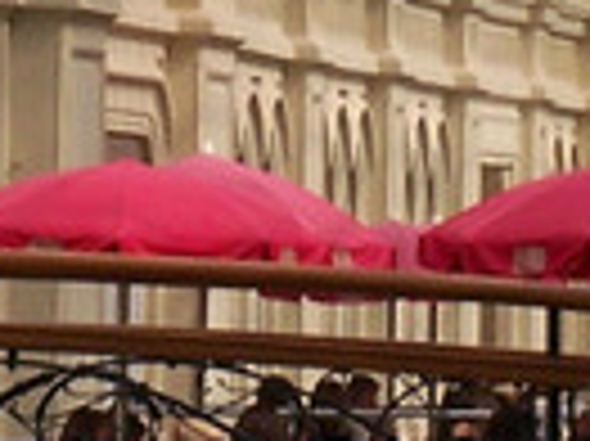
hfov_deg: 2.5
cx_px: 446
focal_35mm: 804
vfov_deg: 1.8
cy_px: -637
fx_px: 13691
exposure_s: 1/100
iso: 80
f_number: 8
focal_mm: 19.4
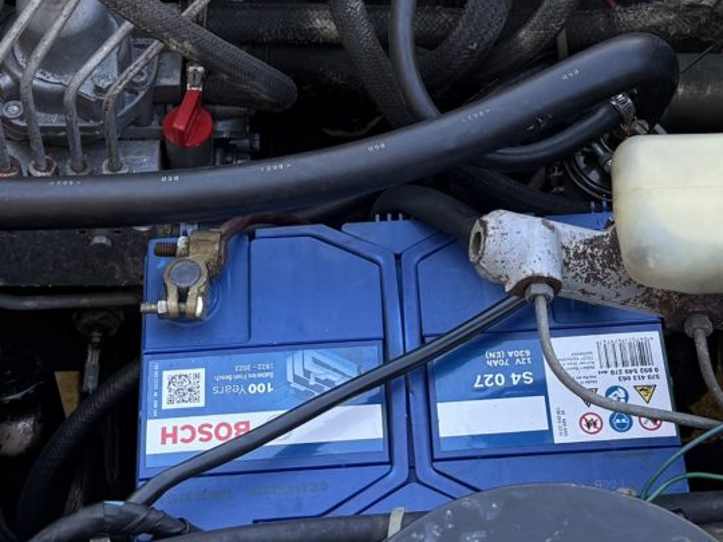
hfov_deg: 21.5
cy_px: 17
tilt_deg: -49.7
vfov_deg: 16.0
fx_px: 1901
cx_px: 426
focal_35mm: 91
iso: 100
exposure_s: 1/285
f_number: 1.78
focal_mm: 6.76
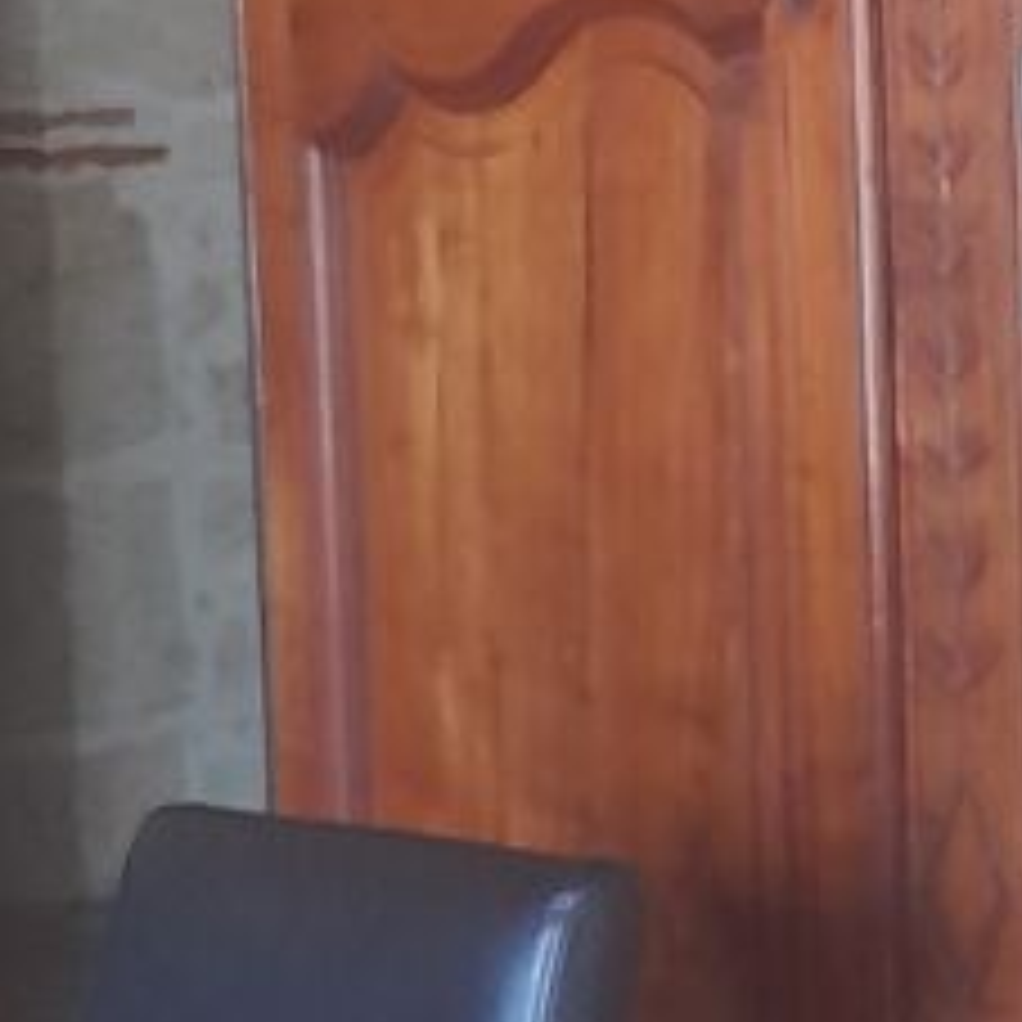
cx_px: 1378
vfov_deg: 13.4
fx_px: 4342
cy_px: 313
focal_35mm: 130
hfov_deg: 12.9
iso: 320
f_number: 2
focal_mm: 4.6
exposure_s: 1/33
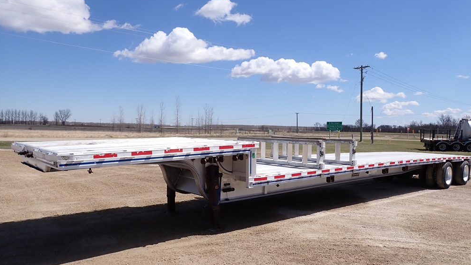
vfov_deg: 41.4
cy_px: 149
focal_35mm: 28
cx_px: 239
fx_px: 350
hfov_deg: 67.9
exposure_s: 1/250
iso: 100
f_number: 8
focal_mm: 4.5
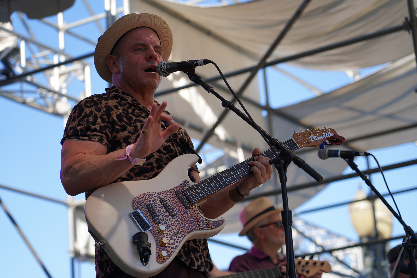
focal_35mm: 105
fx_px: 1216
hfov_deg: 19.5
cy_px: 139
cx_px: 208
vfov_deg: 13.0
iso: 100
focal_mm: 105
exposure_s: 1/320
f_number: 4.5
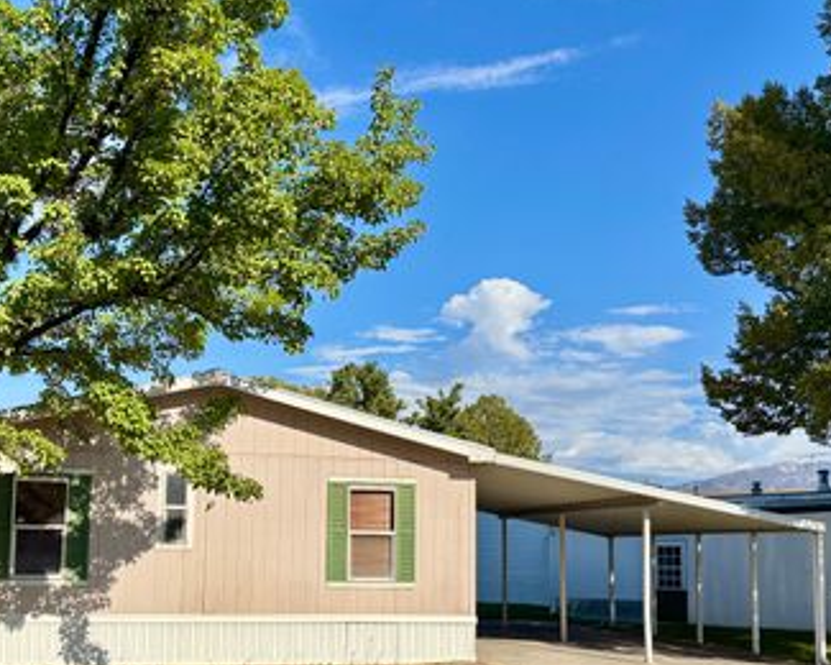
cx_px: 340
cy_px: 467
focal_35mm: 39
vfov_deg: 37.6
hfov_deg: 46.6
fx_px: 959
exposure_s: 1/3937
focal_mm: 5.96
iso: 50
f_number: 1.6
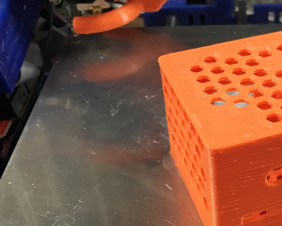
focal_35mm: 63
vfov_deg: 23.8
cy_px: 180
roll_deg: +0.7
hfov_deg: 29.0
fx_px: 526
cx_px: 248
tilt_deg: -42.9
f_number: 2.2
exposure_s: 1/30
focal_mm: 4.15
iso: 200
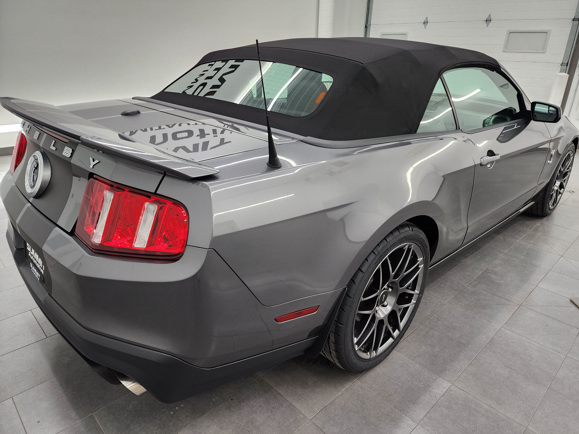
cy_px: 217
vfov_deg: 58.9
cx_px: 290
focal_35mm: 23
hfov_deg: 73.9
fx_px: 385
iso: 100
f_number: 1.8
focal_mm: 6.4
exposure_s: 1/120
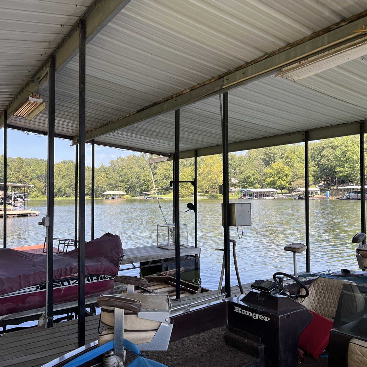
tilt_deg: +1.4
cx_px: 164
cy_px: 184
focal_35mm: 31
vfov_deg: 52.5
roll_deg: +0.8
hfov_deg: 52.4
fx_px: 372
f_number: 1.5
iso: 50
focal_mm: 5.7
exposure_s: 1/814
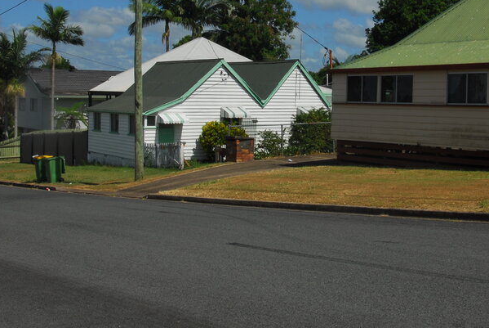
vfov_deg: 22.5
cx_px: 282
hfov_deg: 33.3
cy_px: 91
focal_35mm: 60
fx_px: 816
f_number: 16
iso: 100
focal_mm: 24
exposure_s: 1/125
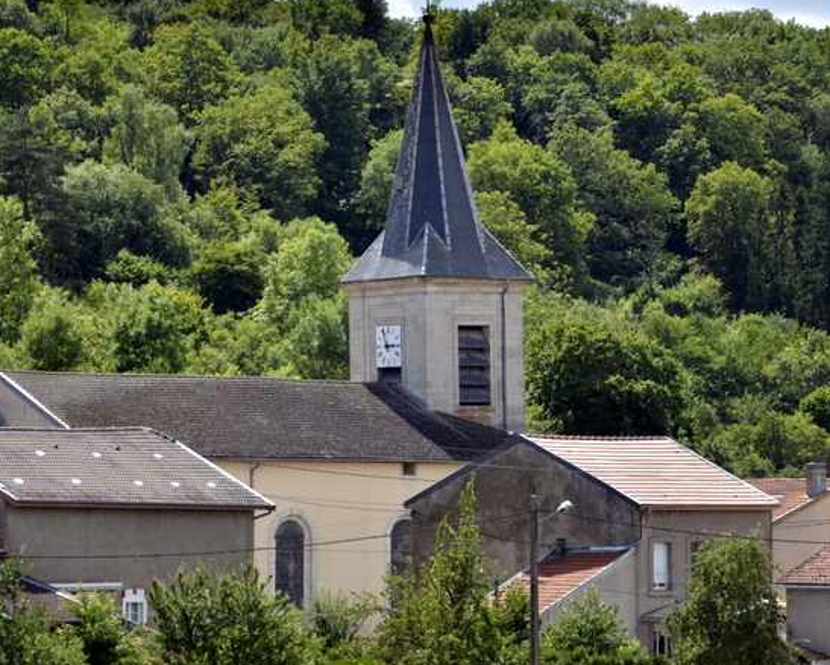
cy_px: 273
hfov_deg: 9.0
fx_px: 5300
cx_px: 434
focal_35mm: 216
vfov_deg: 7.2
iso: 100
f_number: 5.6
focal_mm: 105
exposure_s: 1/500
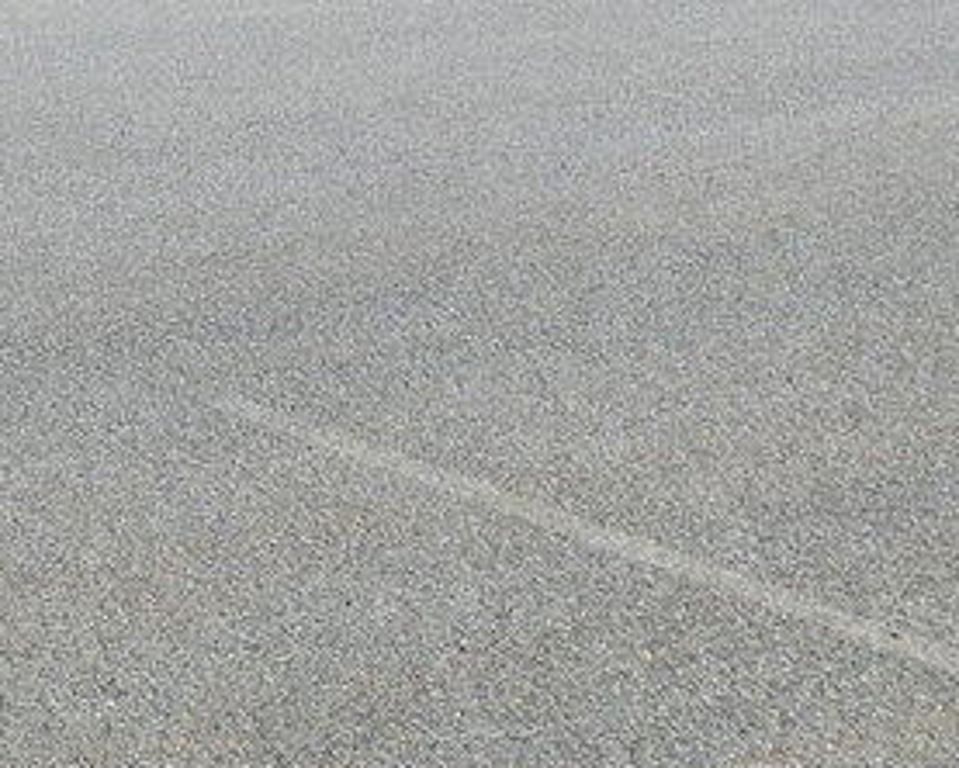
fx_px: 2357
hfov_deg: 18.3
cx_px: -744
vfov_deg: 16.1
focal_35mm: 83
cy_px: -554
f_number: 1.8
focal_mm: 6.4
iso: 12
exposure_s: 1/1167
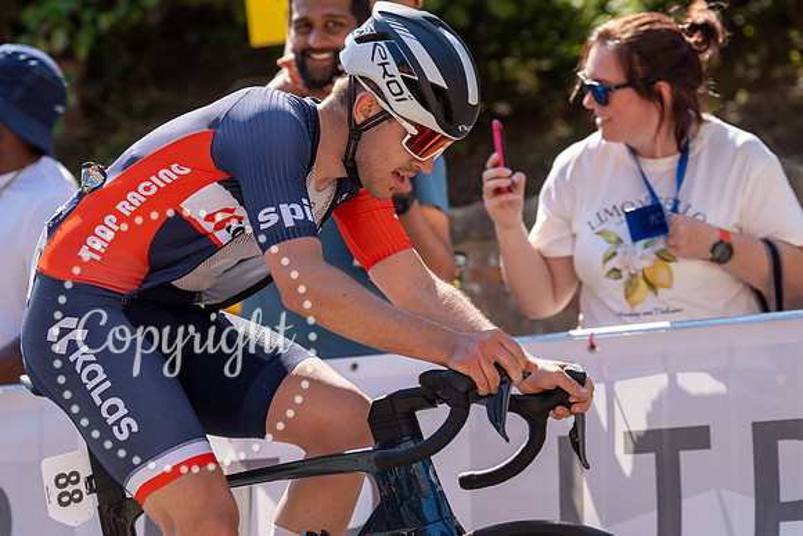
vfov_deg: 8.9
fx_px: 3449
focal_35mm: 155
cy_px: 240
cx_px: 381
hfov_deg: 13.3
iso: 250
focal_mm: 125
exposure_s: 1/1000
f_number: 3.5
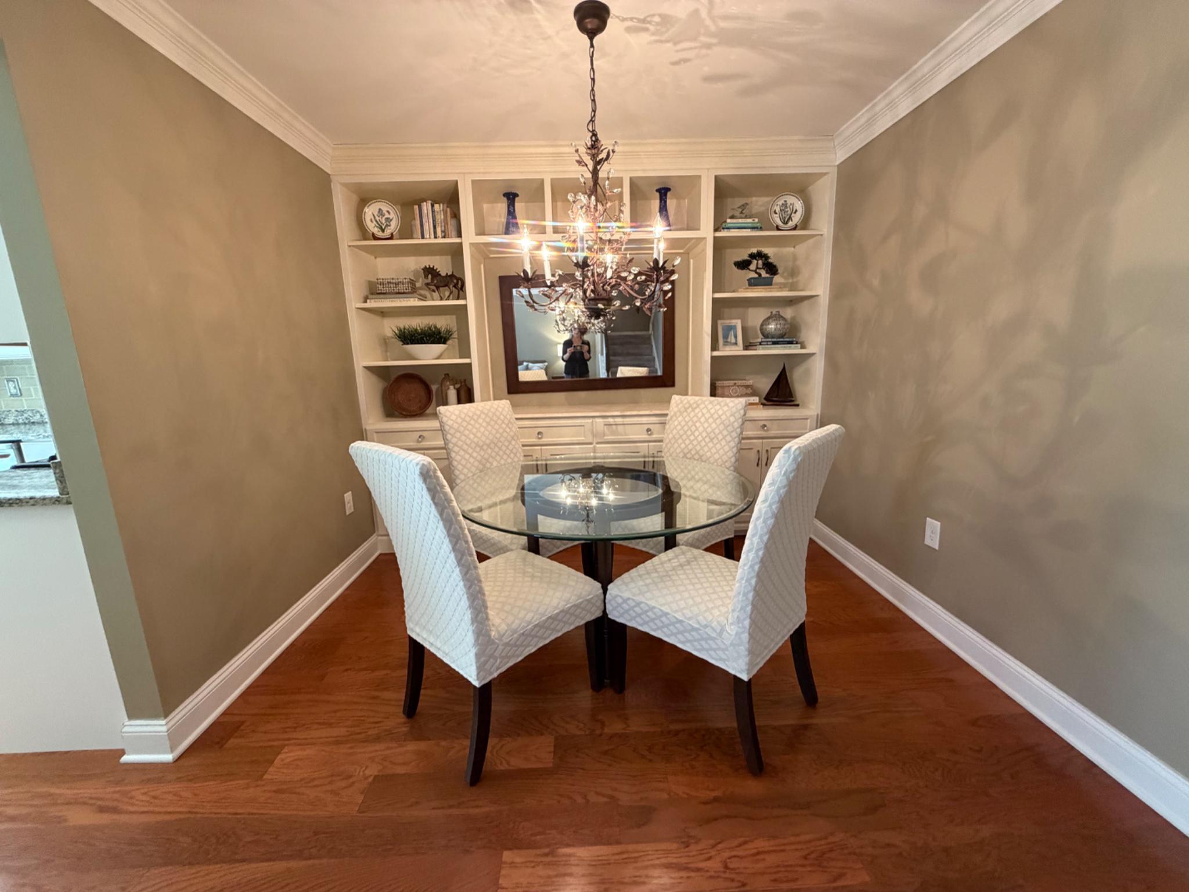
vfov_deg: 85.7
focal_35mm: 14
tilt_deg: -11.7
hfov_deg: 102.1
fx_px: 481
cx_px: 594
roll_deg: +2.7
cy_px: 446
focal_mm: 2.22
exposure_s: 1/60
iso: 320
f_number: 2.2
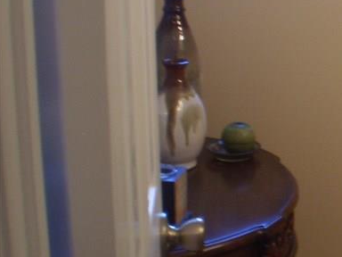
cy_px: 36
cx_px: 452
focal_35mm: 96
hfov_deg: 18.9
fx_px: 948
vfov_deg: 15.3
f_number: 3.1
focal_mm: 6.3
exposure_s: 1/8
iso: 125
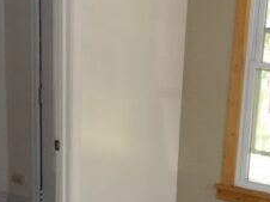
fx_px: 662
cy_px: 333
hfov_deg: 21.9
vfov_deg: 15.5
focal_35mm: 85
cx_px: 293
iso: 200
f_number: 3.2
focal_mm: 4.3
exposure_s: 1/33
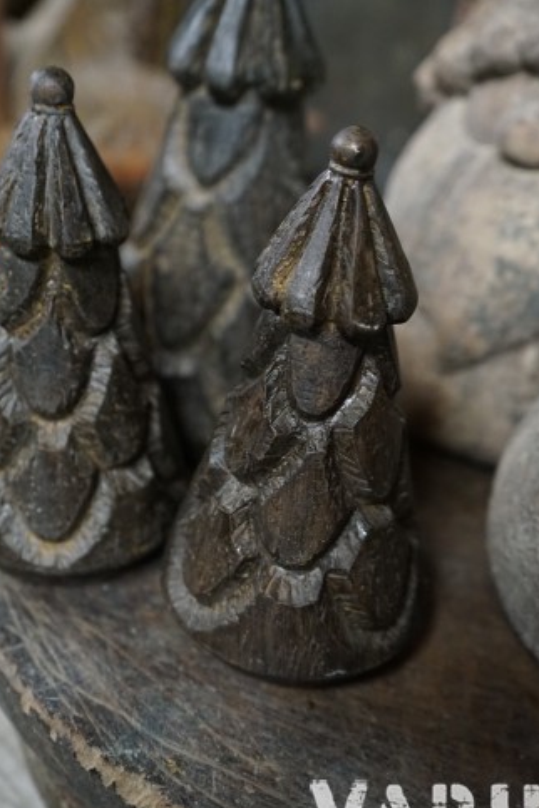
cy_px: 391
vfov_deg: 47.4
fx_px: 921
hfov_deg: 32.6
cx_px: 239
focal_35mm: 41
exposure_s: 1/60
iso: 4000
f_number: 4
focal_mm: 33
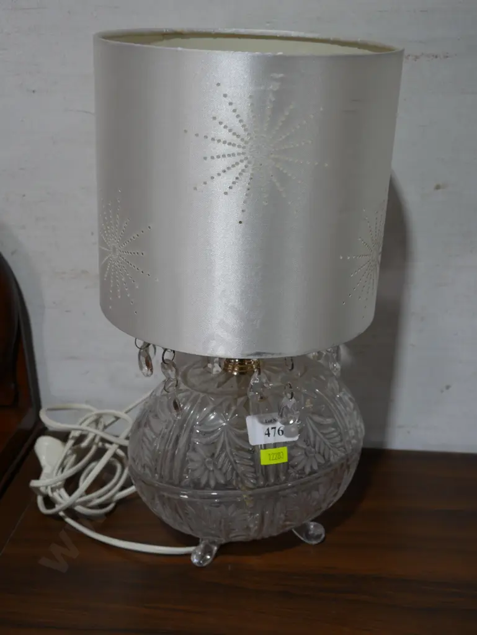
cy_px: 318
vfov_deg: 41.2
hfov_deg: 31.5
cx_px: 238
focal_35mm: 46
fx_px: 844
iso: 200
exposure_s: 1/60
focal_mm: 23
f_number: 5.1
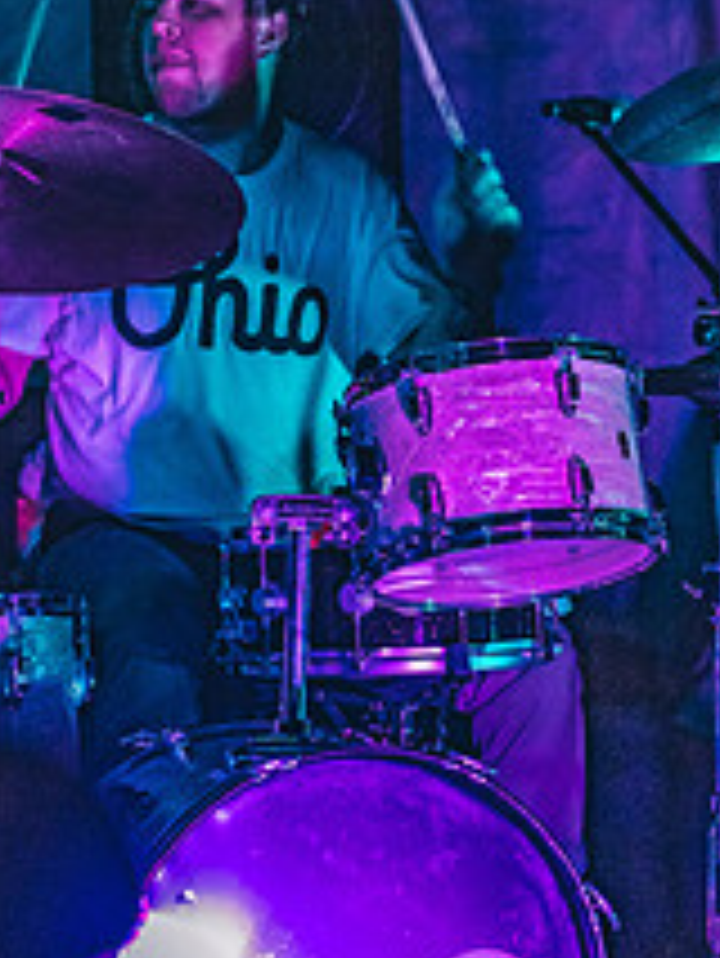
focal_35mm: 142
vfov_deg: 13.8
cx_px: 446
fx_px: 3934
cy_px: 252
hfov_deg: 10.5
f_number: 2.8
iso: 6400
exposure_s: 1/80
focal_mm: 70
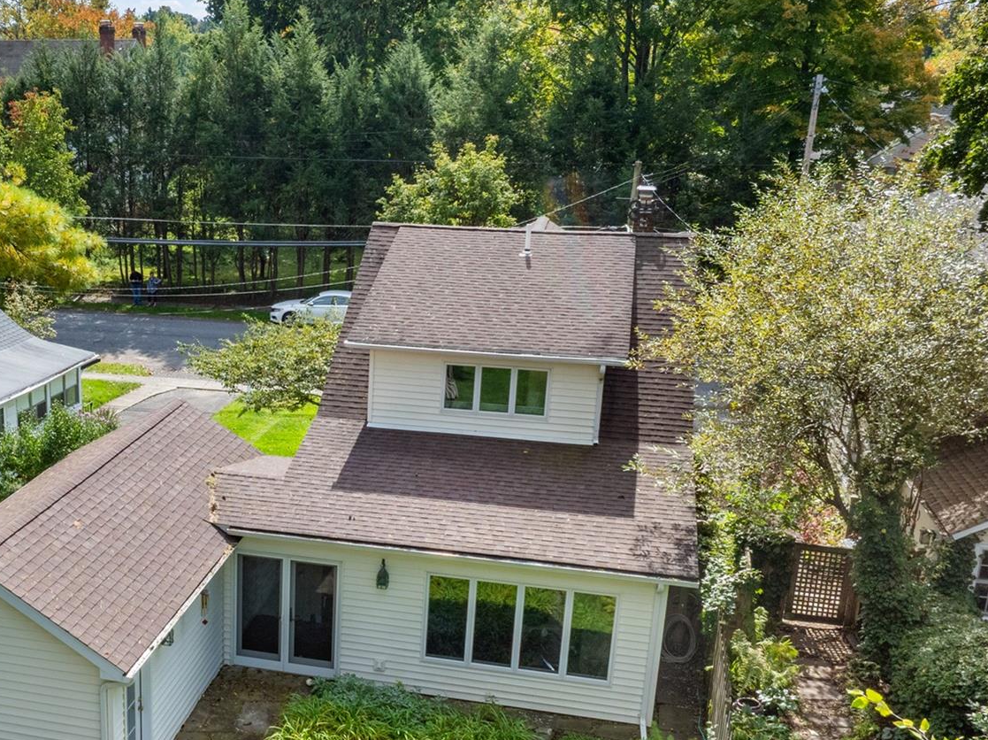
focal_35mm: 44
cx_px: 200
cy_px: 486
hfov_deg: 41.2
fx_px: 1255
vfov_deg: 32.6
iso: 200
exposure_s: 1/200
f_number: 10
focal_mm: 12.29
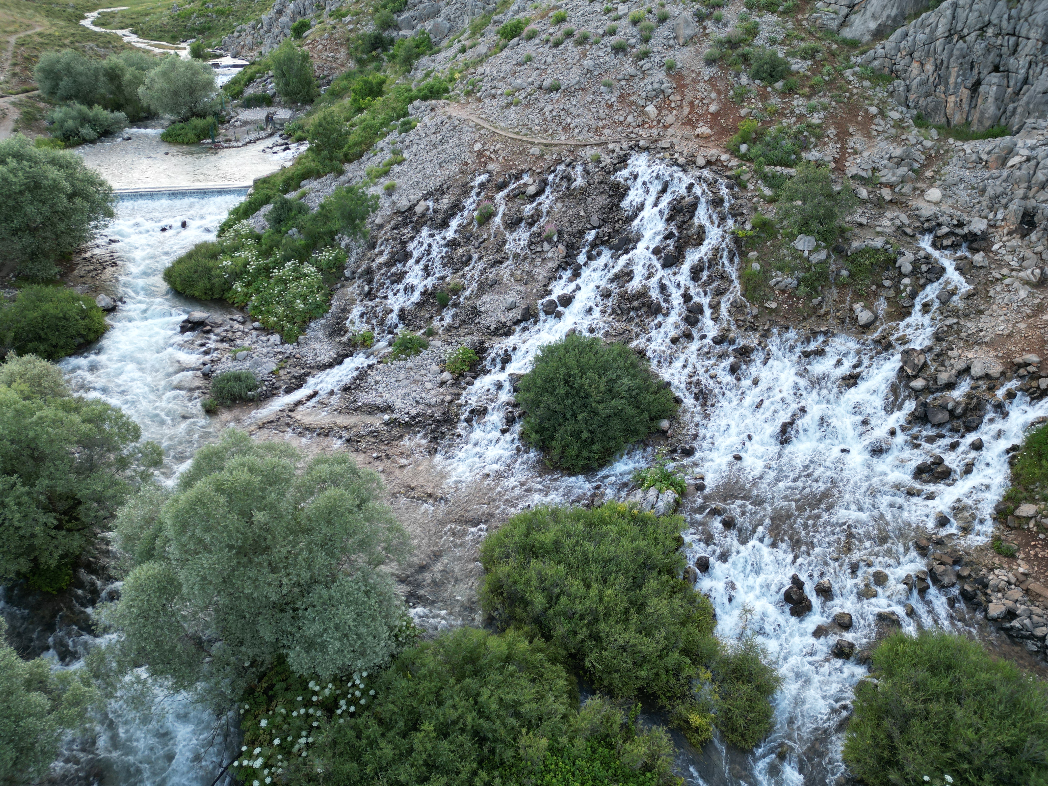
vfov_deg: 56.8
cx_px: 524
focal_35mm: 24
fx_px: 727
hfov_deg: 71.6
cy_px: 393
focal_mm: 6.72
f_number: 1.7
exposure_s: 1/60
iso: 110
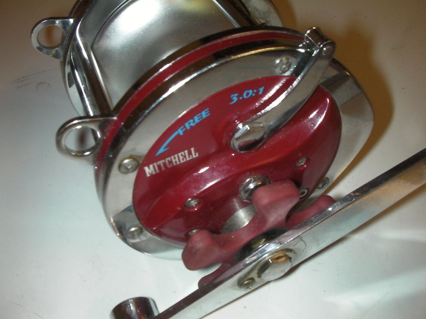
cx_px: 213
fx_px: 468
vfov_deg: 37.7
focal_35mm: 38
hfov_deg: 49.0
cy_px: 160
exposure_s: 1/30
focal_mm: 6.3
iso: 200
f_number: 5.6
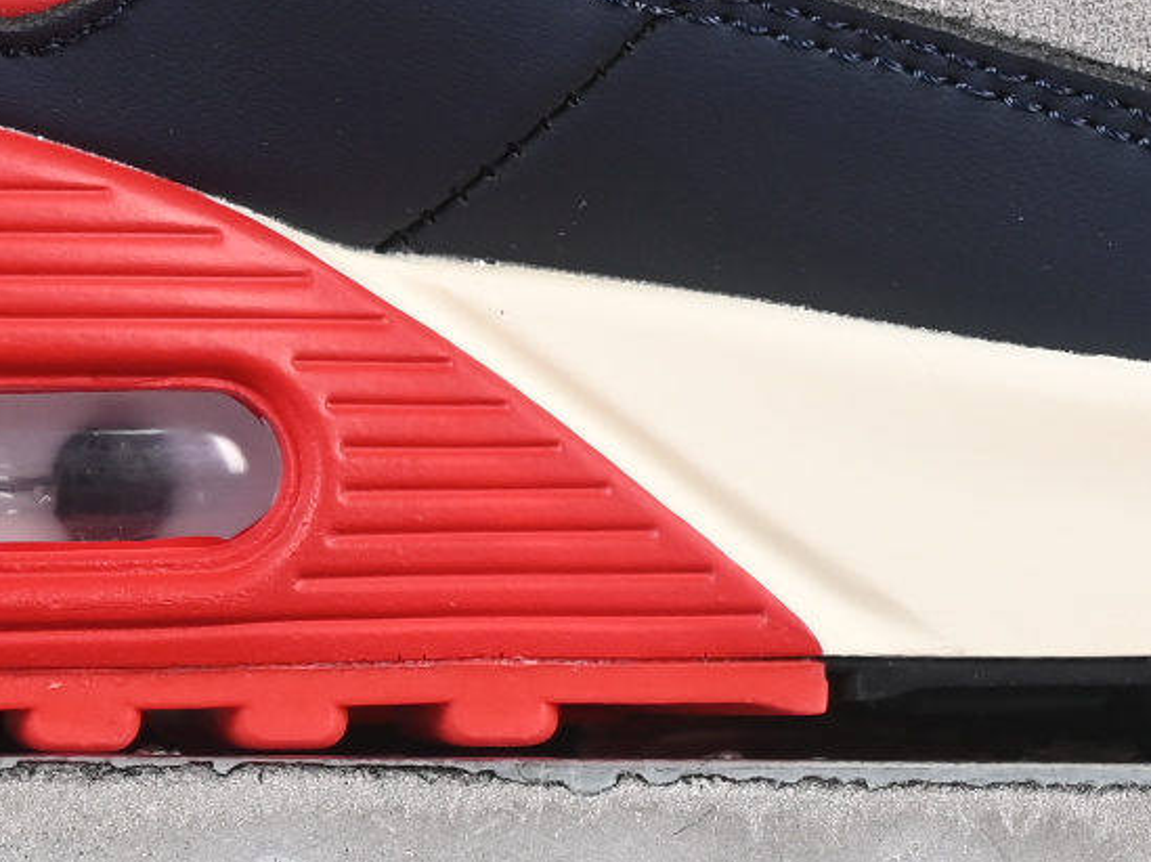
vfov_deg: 4.0
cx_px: 704
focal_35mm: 366
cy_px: -464
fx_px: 12162
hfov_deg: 5.4
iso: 160
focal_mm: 50
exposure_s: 1/60
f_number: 7.1
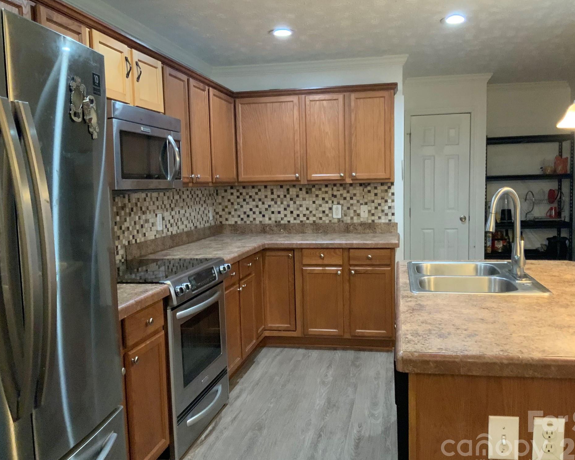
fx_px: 528
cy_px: 235
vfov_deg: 47.1
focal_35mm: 31
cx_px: 311
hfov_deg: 57.1
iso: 250
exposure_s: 1/60
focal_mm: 3
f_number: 1.8
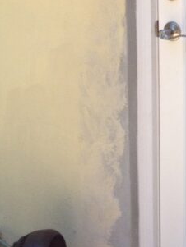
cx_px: 301
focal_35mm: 119
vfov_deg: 16.2
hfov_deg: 11.8
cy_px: 6
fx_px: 852
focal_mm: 4.28
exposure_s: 1/442
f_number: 2.4
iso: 50
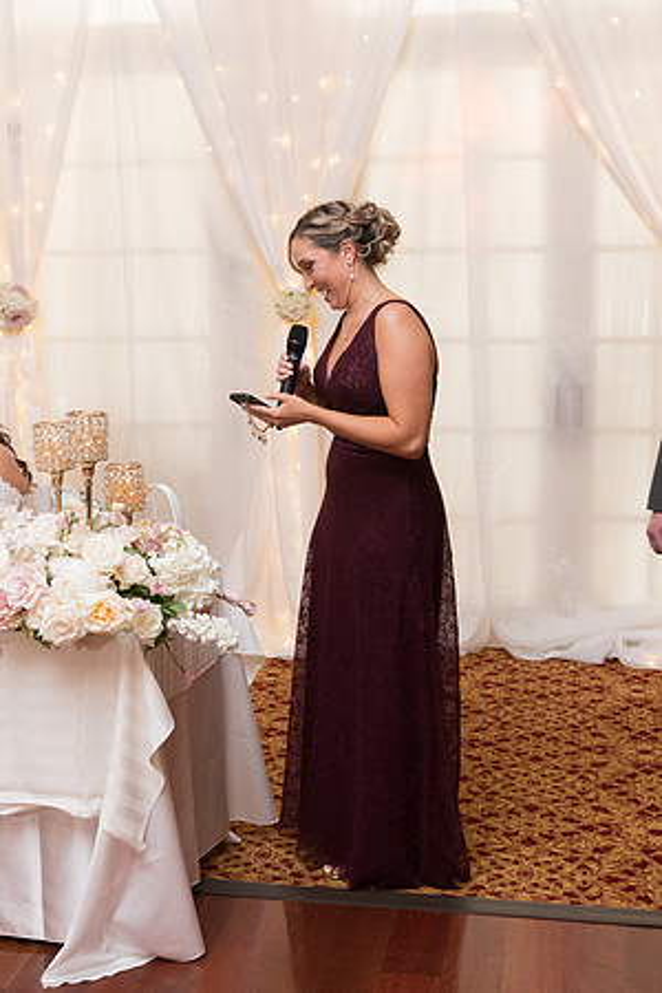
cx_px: 331
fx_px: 1379
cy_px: 496
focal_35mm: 50
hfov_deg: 27.0
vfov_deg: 39.6
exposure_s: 1/125
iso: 2000
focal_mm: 50
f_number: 5
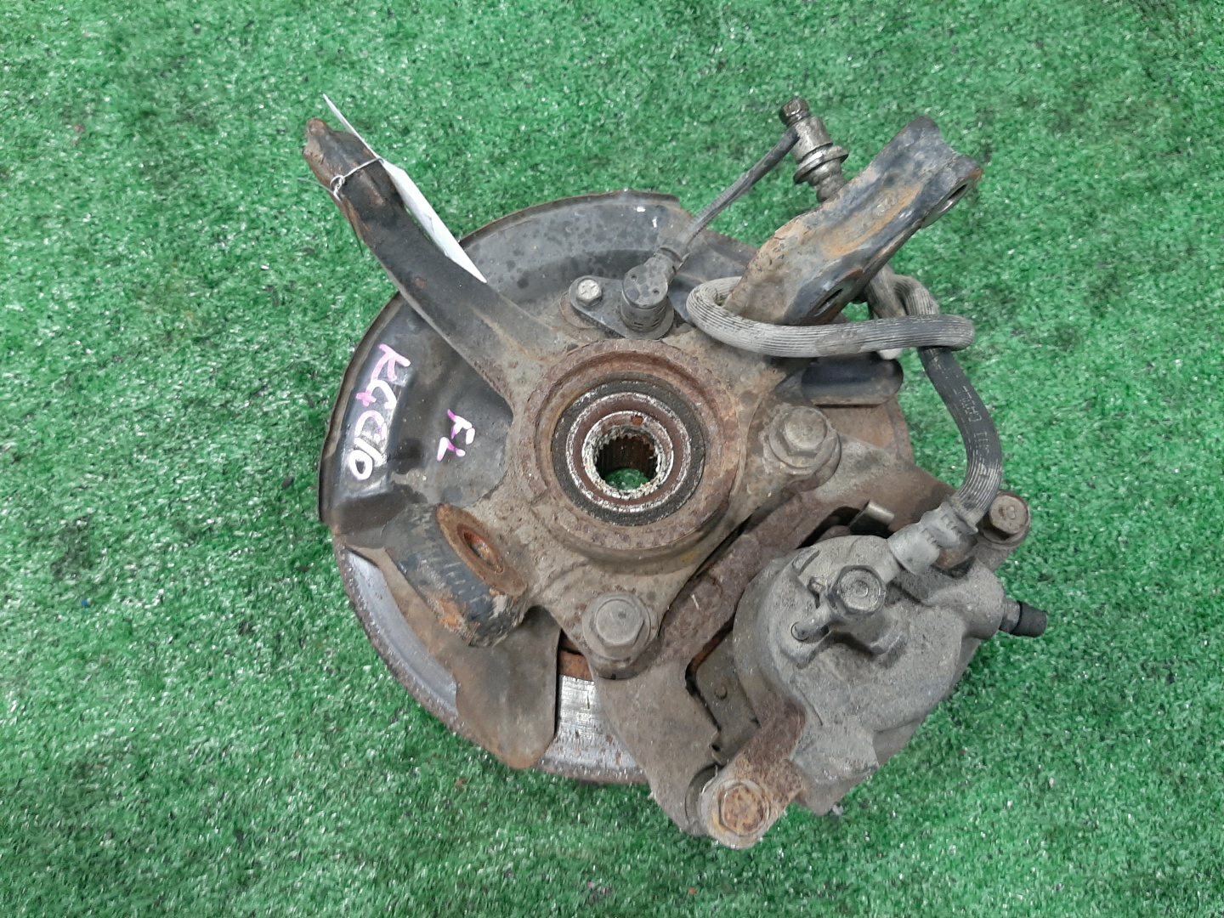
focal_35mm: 26
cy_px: 459
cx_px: 612
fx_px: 919
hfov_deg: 67.3
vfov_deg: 53.1
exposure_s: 1/25
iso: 190
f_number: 1.7
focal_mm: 3.93
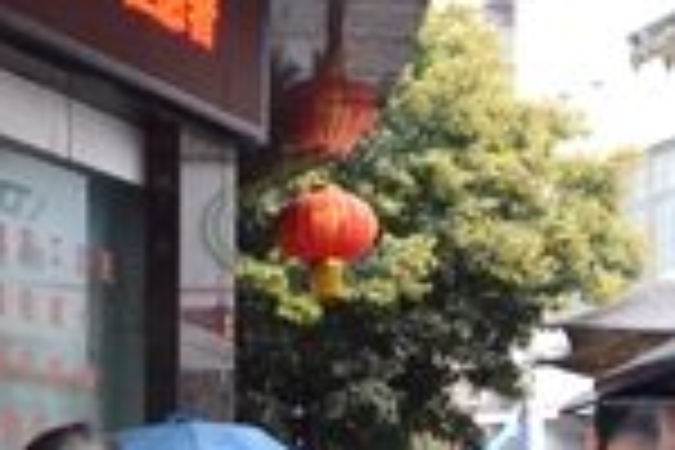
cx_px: 256
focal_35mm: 105
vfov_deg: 12.5
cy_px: 664
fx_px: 1962
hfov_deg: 19.5
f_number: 14
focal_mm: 21
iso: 5000
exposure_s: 1/200
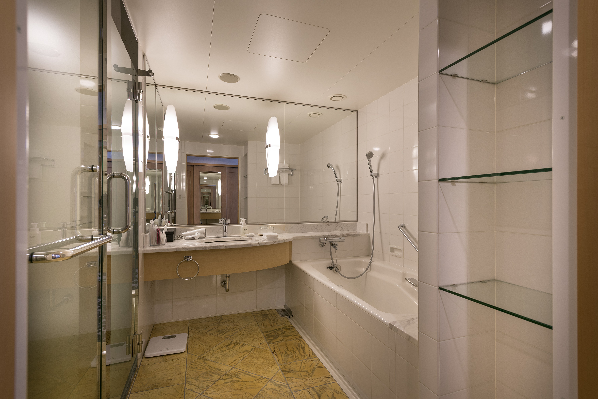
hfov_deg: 93.3
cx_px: 299
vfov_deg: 70.5
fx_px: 282
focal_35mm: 17
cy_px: 200
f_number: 8
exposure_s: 1/3
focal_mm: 17
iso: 200
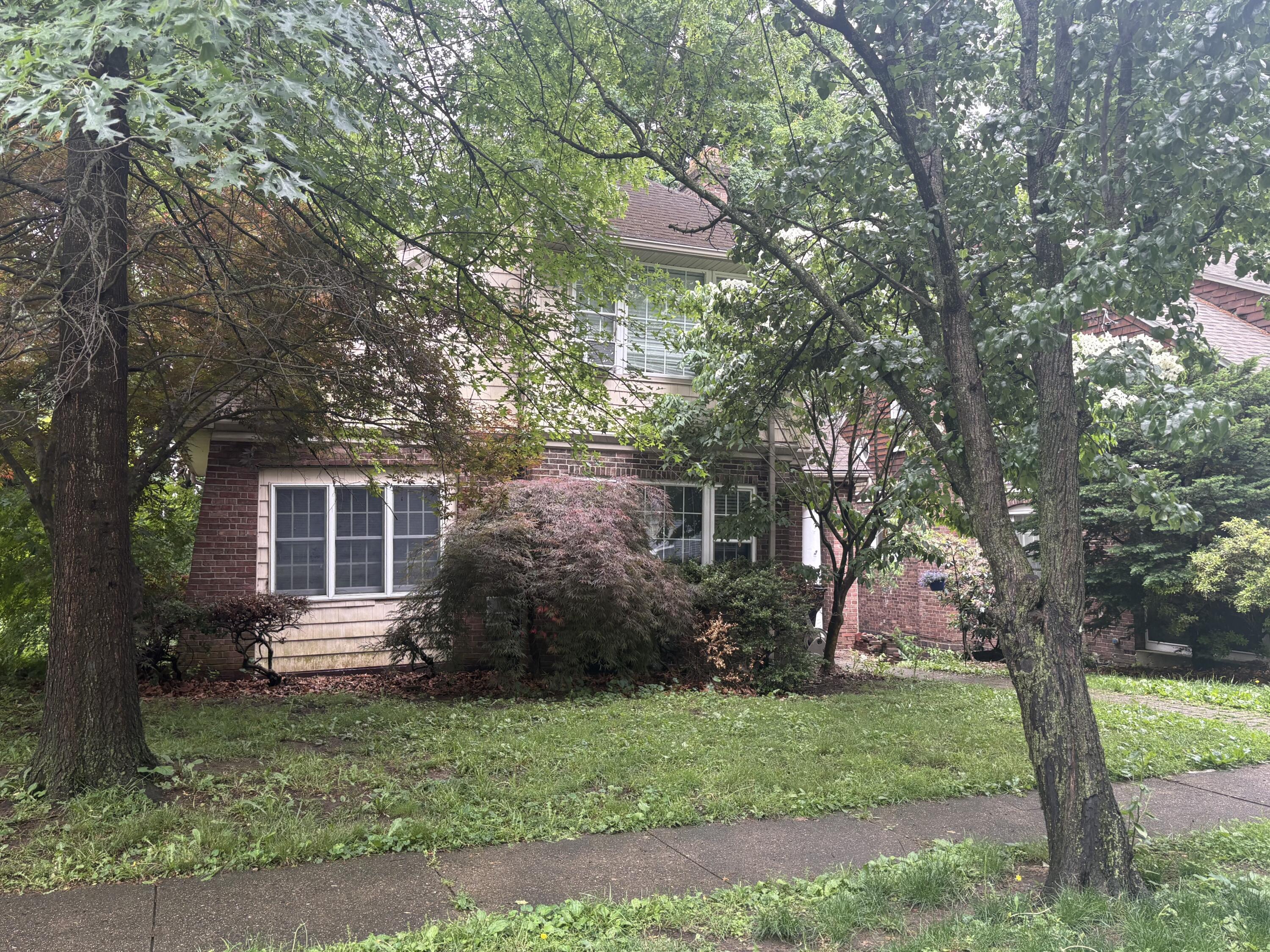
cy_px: 476
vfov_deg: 53.1
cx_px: 635
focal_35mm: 26
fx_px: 954
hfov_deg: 67.3
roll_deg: -2.5
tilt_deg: +4.9
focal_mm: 5.96
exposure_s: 1/126
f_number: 1.6
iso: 40
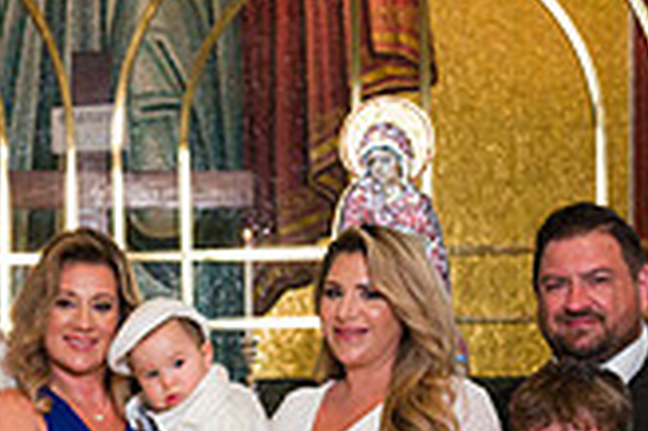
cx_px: 103
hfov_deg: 15.2
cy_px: 523
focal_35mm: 134
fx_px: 2410
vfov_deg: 10.1
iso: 1250
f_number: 5.6
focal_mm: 35
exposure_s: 1/160
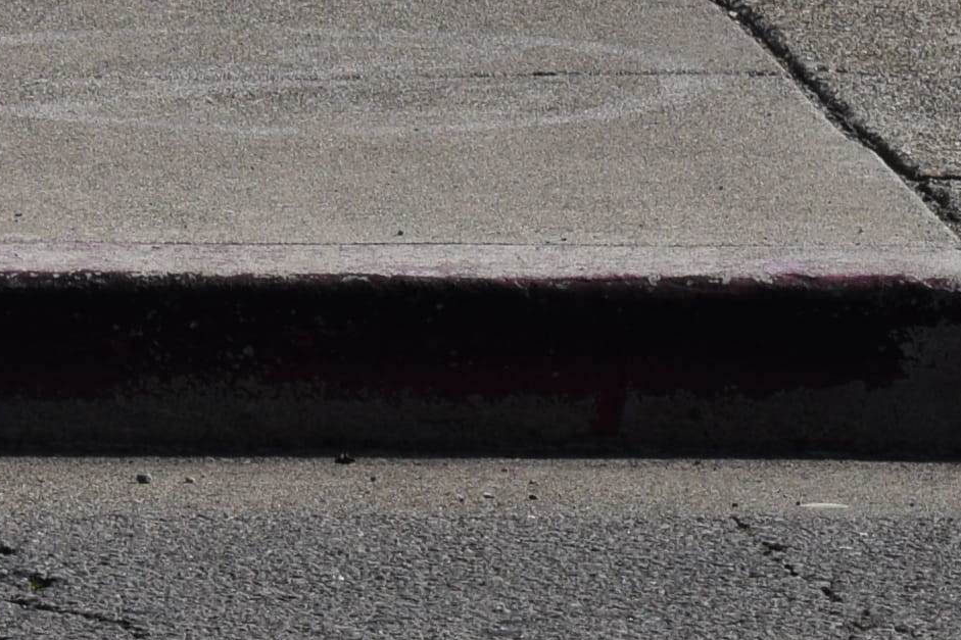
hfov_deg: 3.9
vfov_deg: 2.6
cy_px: -1310
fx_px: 14043
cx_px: -1377
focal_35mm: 526
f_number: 10
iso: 200
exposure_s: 1/400
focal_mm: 55
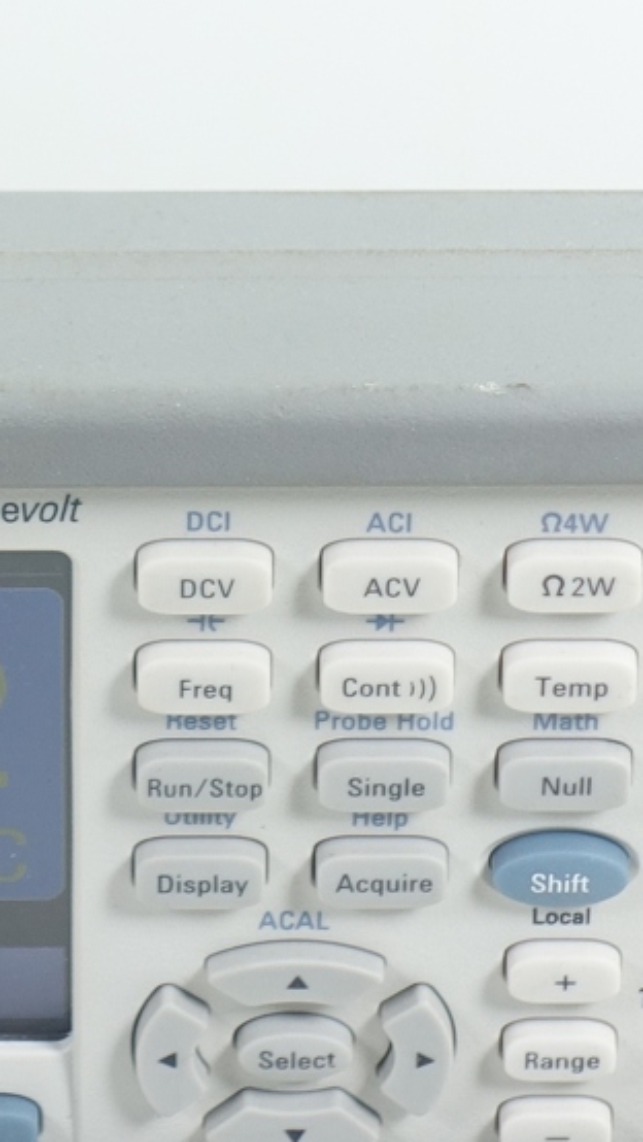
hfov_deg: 4.5
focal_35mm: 271
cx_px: -41
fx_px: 8207
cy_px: 178
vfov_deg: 7.9
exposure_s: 1/80
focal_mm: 25.7
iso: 125
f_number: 3.2
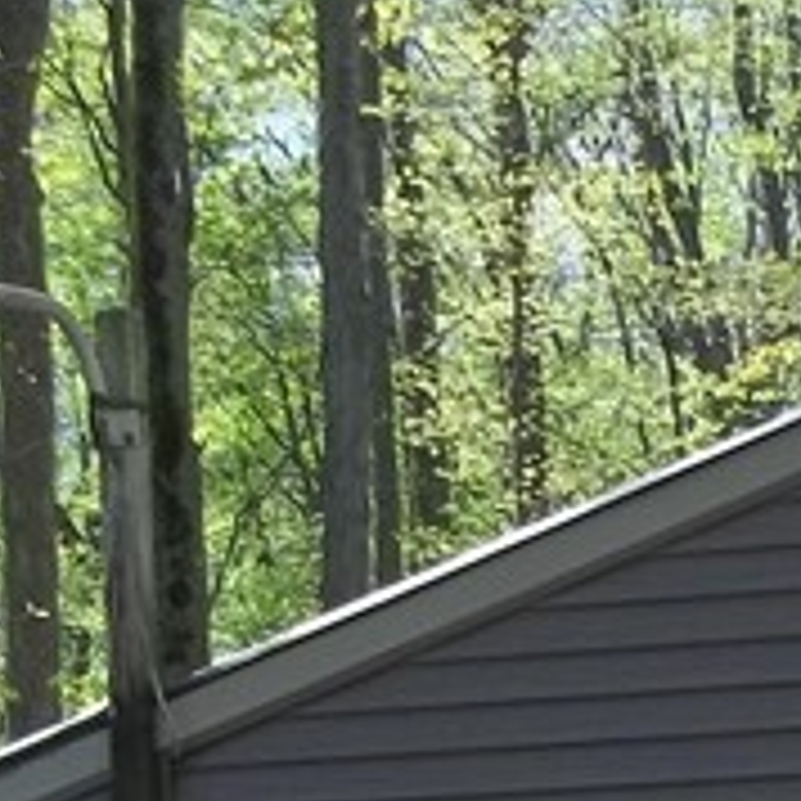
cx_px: 1197
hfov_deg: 10.4
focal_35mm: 163
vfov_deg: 10.3
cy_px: 1274
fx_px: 4267
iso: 80
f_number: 2.9
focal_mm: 5.7
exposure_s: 1/320
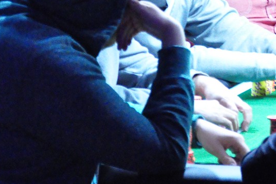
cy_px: -25
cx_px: 247
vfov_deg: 2.9
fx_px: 3650
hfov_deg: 4.3
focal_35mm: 477
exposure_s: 1/60
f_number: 5.6
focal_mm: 105
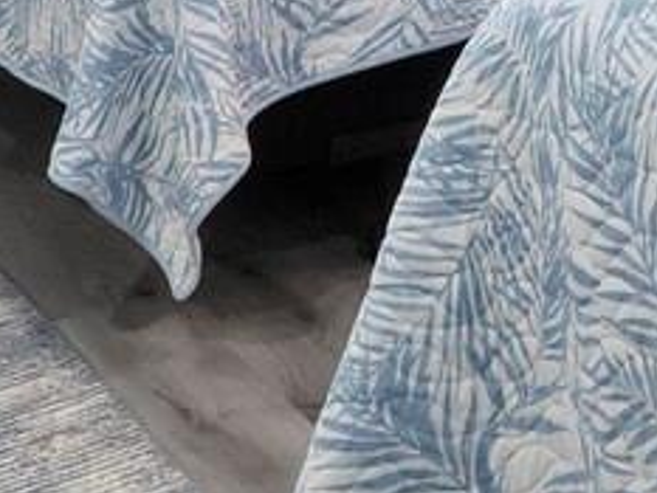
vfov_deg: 13.0
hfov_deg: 18.7
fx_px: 1823
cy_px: -539
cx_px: 892
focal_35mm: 96
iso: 400
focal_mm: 7
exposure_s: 1/2.5
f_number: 11
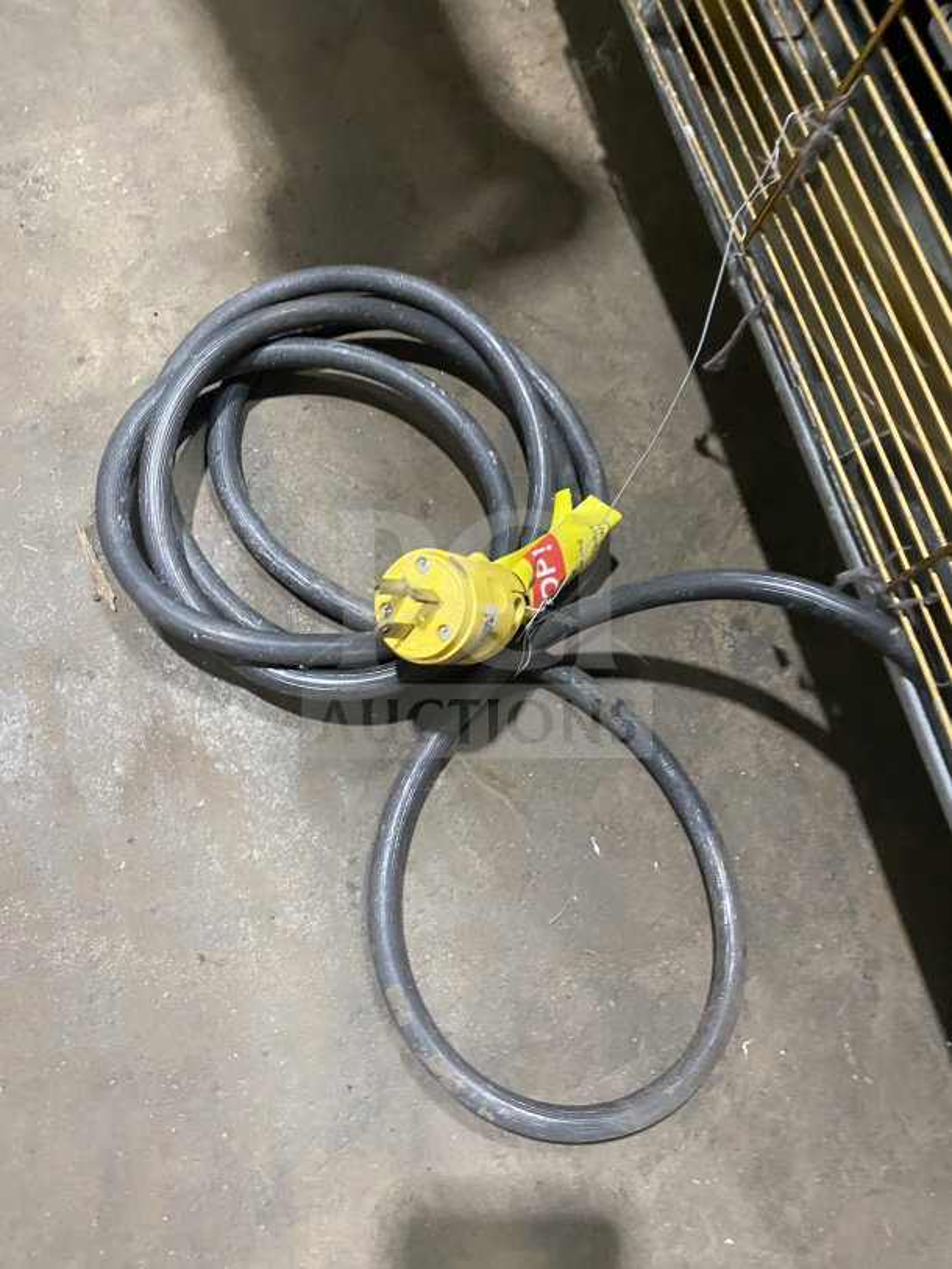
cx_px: 476
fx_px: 953
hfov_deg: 53.1
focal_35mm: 26
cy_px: 634
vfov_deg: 67.3
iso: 500
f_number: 1.8
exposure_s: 1/60
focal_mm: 4.25
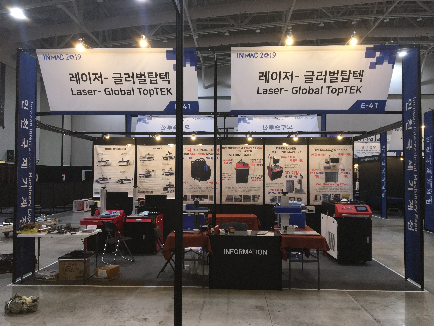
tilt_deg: +2.5
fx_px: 364
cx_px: 217
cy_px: 163
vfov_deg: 48.2
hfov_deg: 61.7
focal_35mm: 29
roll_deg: -0.7
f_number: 2.2
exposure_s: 1/30
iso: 80
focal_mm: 4.15
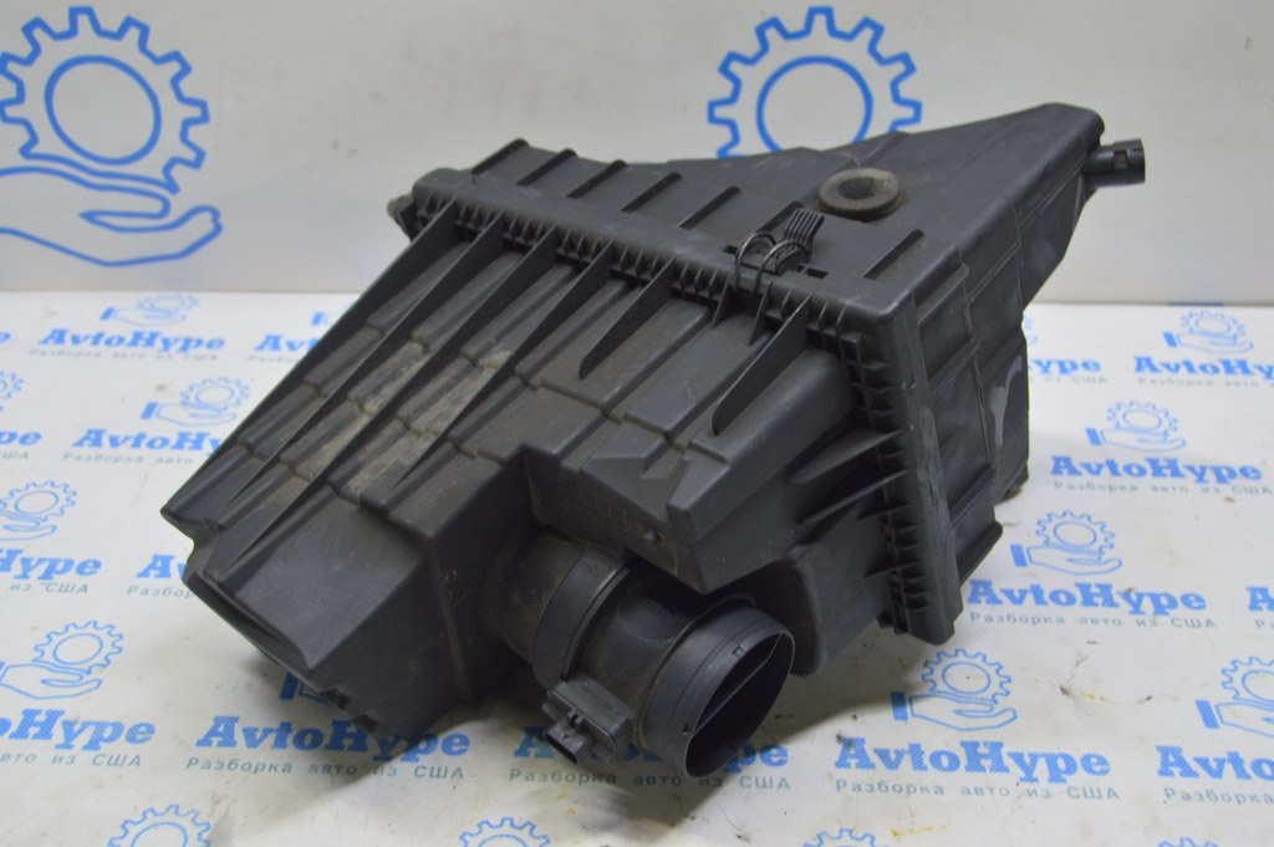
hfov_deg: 49.6
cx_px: 637
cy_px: 424
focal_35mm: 39
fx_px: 1379
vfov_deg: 34.2
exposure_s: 1/20
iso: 400
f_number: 5.6
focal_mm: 26
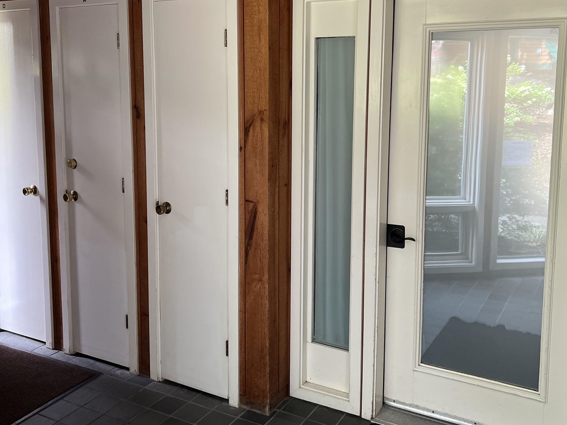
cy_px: 153
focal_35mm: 36
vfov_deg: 39.3
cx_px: 283
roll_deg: -0.5
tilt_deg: -8.6
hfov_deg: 51.4
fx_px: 590
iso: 125
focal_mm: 5.7
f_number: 1.5
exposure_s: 1/108
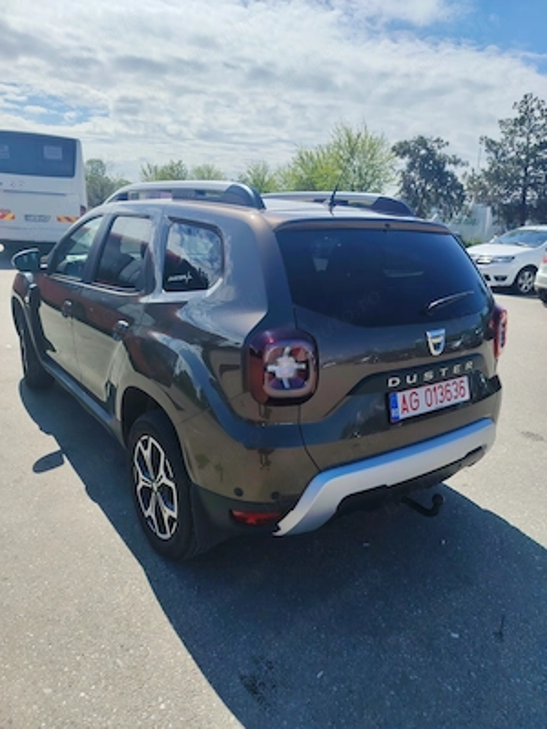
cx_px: 274
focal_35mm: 24
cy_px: 364
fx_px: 506
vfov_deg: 71.6
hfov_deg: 56.8
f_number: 1.75
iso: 101
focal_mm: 5.25
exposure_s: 1/1776
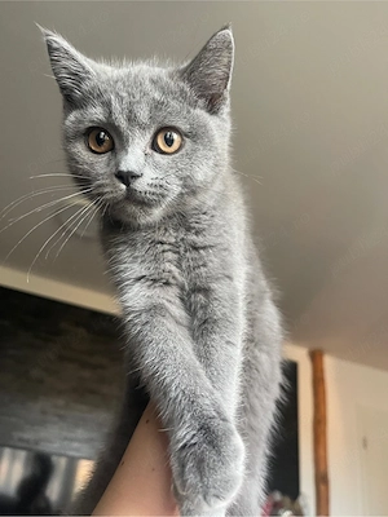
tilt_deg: +30.8
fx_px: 374
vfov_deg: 69.4
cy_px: 258
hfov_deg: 54.9
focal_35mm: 25
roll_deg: -8.4
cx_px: 194
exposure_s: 1/60
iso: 400
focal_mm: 5.1
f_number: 1.6
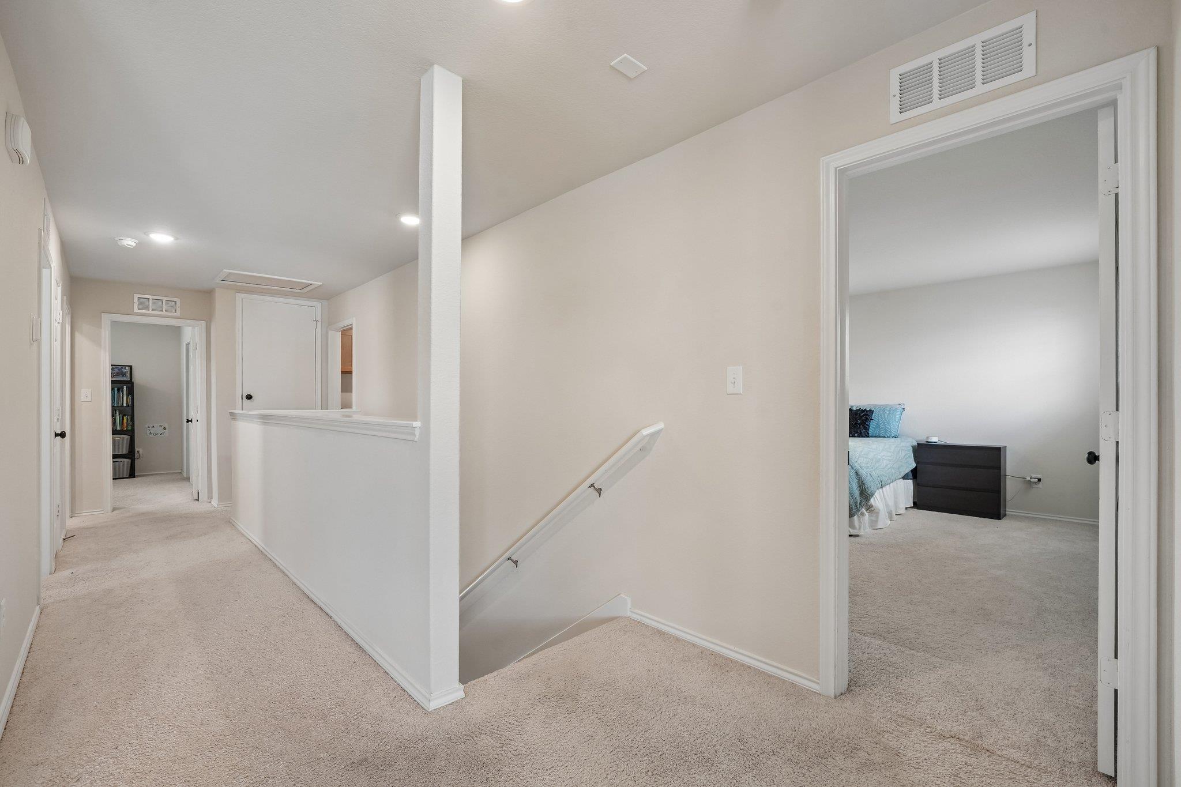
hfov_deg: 100.4
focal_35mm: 15
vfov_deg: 77.3
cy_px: 394
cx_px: 590
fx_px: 492
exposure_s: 1/30
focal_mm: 15
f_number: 8
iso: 800
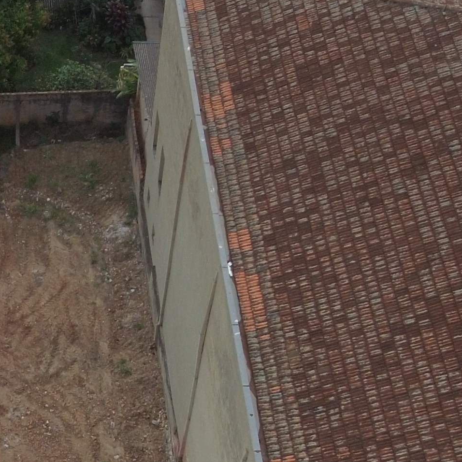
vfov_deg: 22.2
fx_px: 1117
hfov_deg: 22.9
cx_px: 67
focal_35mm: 74
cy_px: 490
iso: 100
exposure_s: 1/672
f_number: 2.8
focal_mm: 3.61
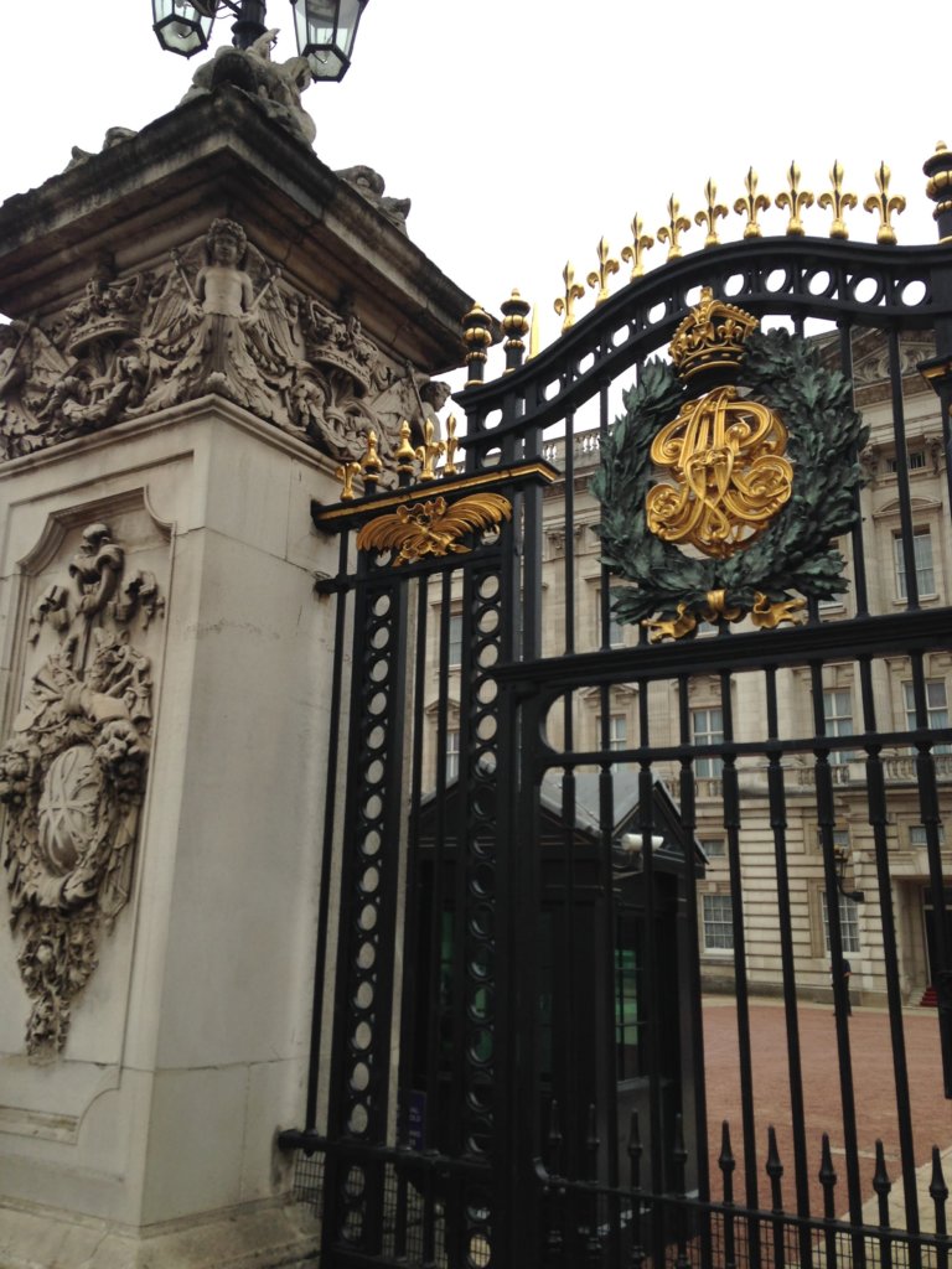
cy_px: 634
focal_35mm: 33
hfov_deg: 42.9
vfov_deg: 55.4
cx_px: 476
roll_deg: -1.6
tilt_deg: +13.4
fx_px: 1210
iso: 50
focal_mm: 4.12
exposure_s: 1/821
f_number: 2.4
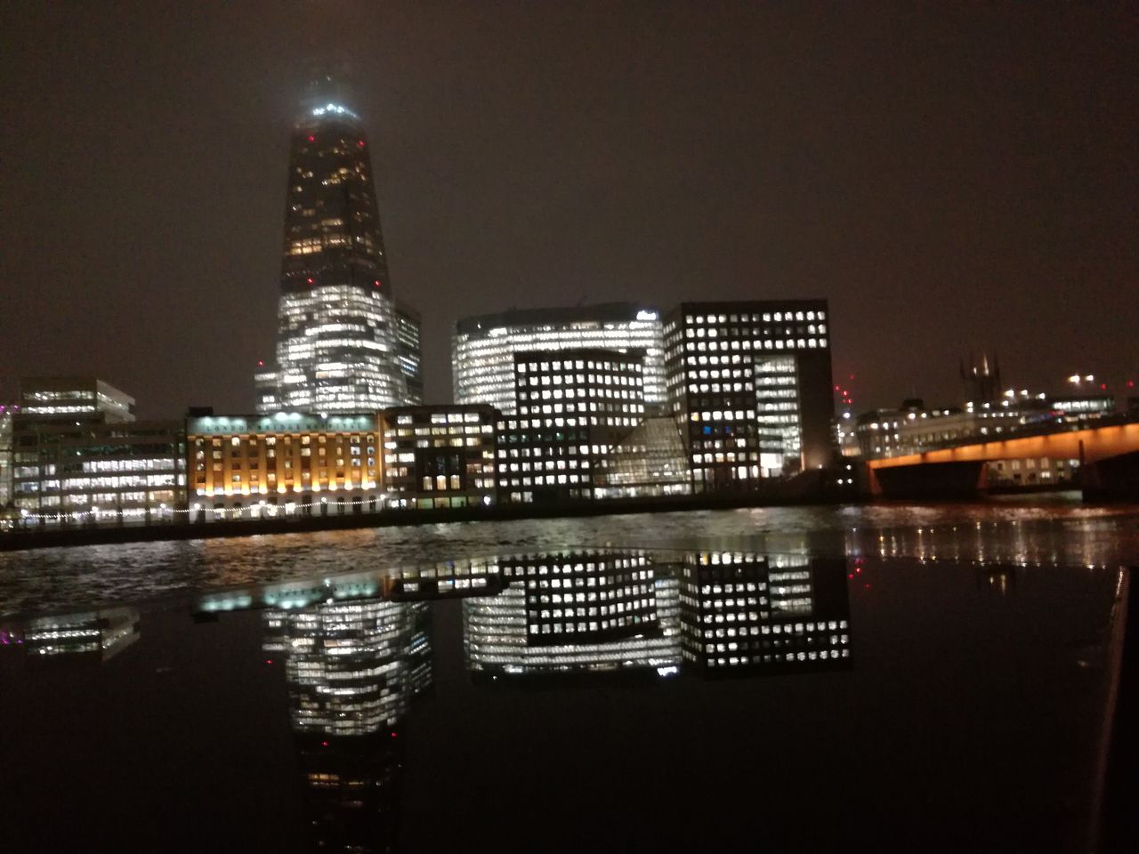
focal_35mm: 27
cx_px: 570
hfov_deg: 65.3
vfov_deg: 51.4
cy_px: 427
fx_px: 888
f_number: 2
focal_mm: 3.79
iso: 800
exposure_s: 1/16.7
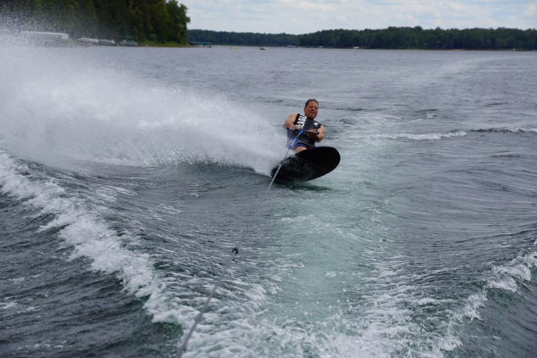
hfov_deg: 16.1
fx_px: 1902
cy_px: 179
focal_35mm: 128
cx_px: 268
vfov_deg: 10.8
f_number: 10
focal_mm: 85
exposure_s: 1/200
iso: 100
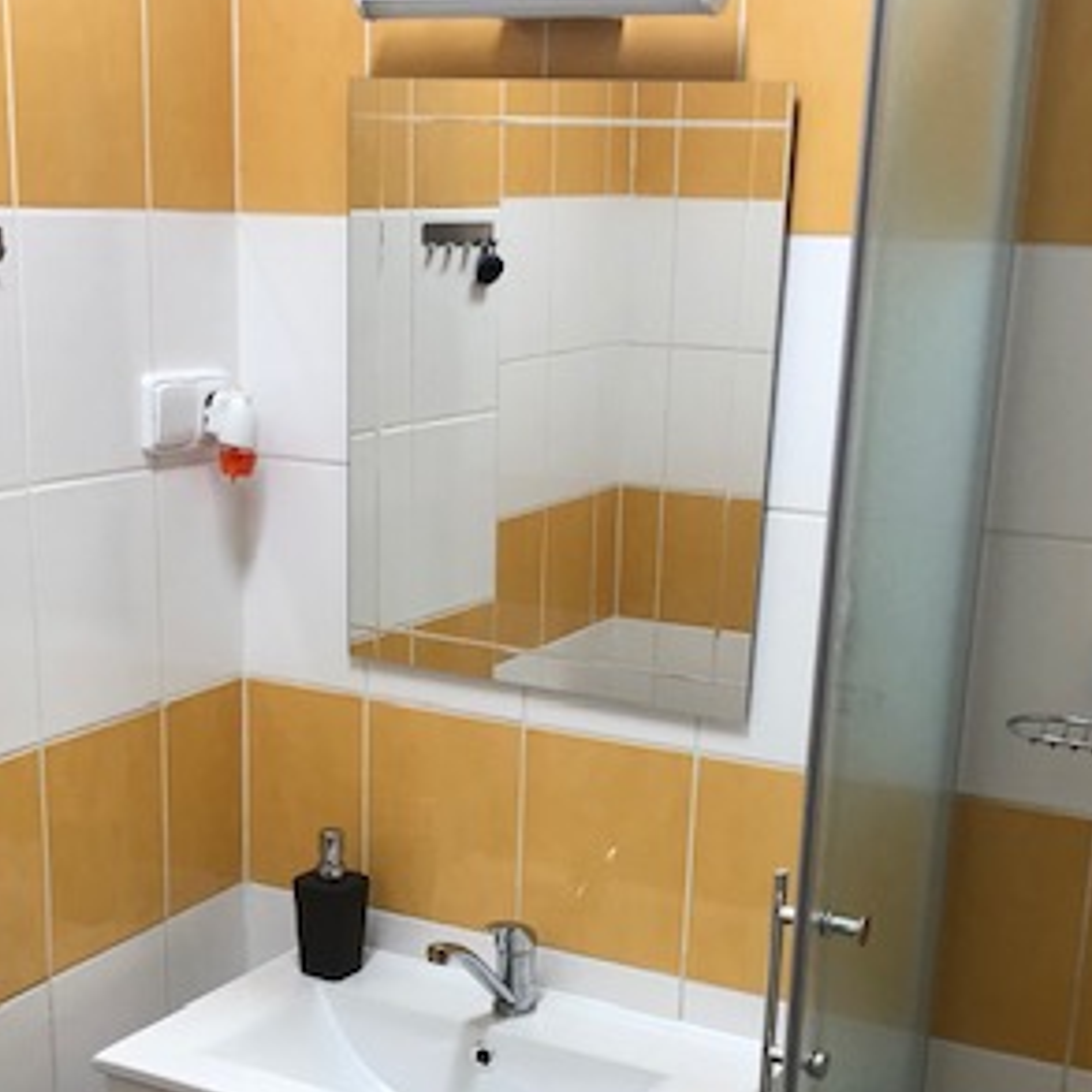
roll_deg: -1.8
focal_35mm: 54
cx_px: 529
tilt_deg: -17.5
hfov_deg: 31.6
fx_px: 1927
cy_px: 857
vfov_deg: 30.9
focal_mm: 3.99
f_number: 1.8
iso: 32
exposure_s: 1/33
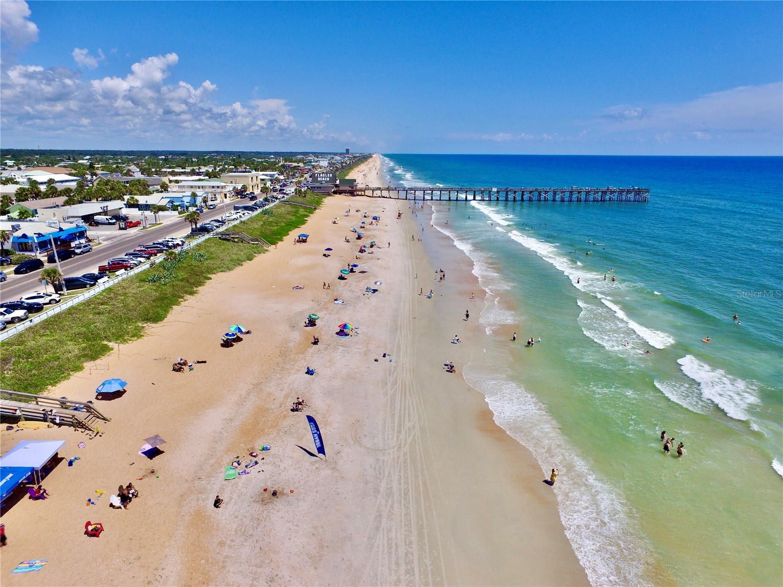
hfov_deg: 81.7
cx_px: 392
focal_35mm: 20
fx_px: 452
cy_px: 294
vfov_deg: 66.0
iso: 100
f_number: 2.8
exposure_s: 1/2128
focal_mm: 3.61
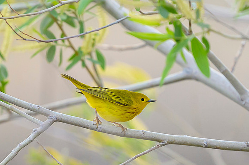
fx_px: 6845
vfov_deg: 1.4
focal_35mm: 990
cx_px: 106
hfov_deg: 2.1
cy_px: 82
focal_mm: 400
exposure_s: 1/1250
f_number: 2.8
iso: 1600
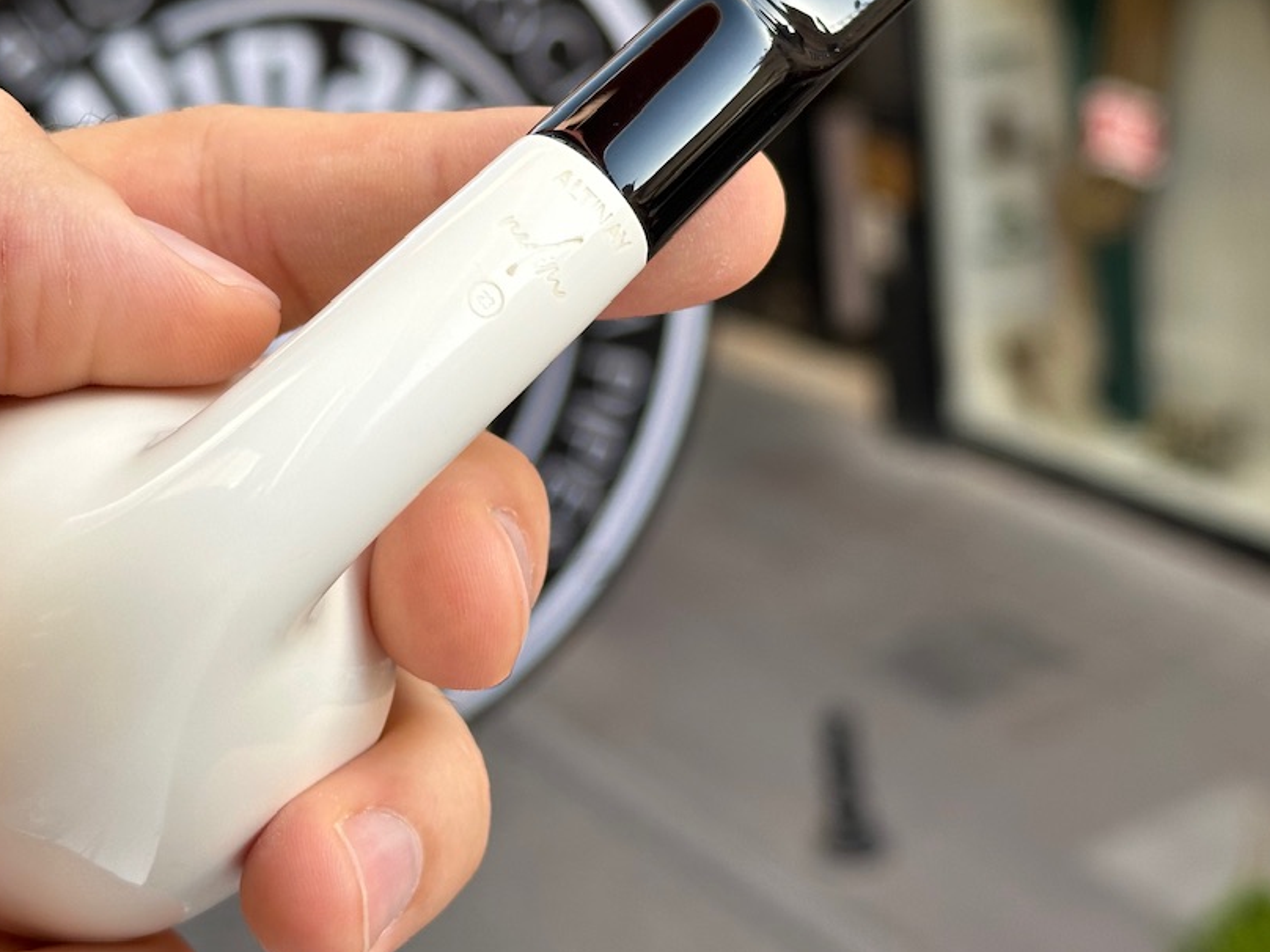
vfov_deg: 19.3
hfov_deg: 25.6
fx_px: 2788
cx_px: 508
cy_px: 295
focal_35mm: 76
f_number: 1.78
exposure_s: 1/564
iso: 64
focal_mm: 6.86
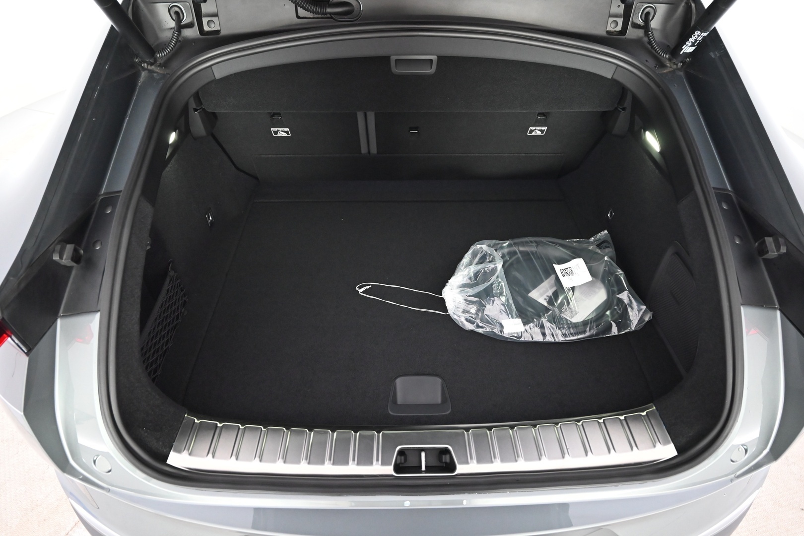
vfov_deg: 53.1
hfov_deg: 73.7
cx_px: 402
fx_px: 536
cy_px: 268
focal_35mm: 24
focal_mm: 24
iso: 5600
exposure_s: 1/60
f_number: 4
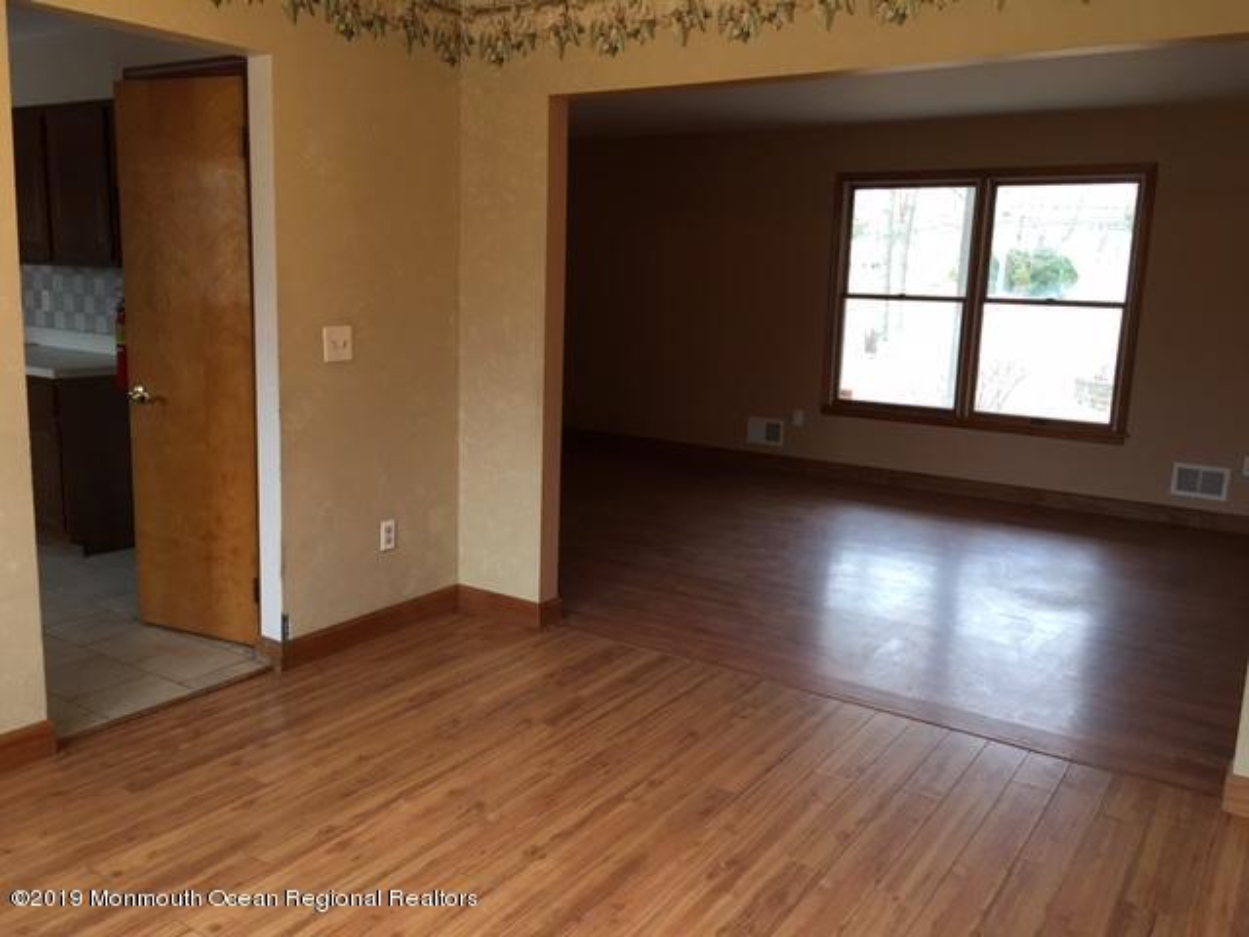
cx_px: 624
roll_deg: -1.3
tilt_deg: -9.7
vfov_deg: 48.2
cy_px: 468
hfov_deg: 61.7
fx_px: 1046
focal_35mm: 29
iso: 25
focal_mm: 4.15
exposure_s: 1/15
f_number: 2.2
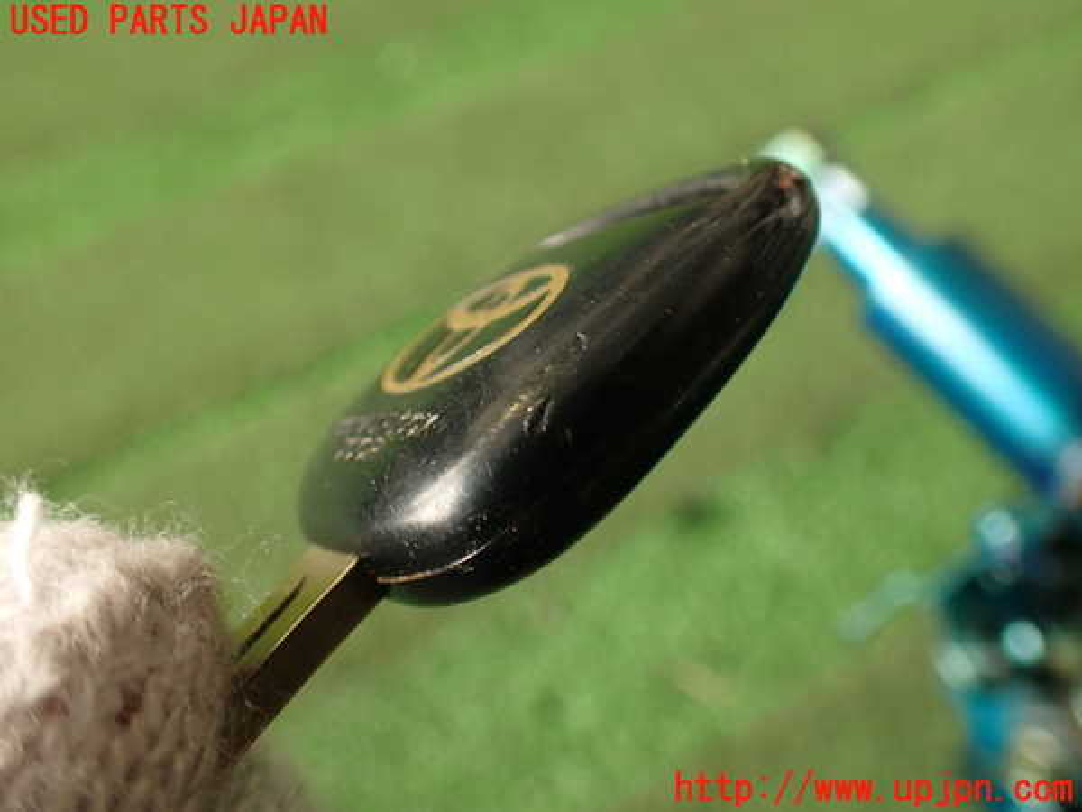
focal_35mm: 32
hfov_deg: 56.8
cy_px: 406
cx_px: 541
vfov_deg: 44.2
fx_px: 1000
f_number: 2.4
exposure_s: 1/50
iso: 200
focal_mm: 5.79
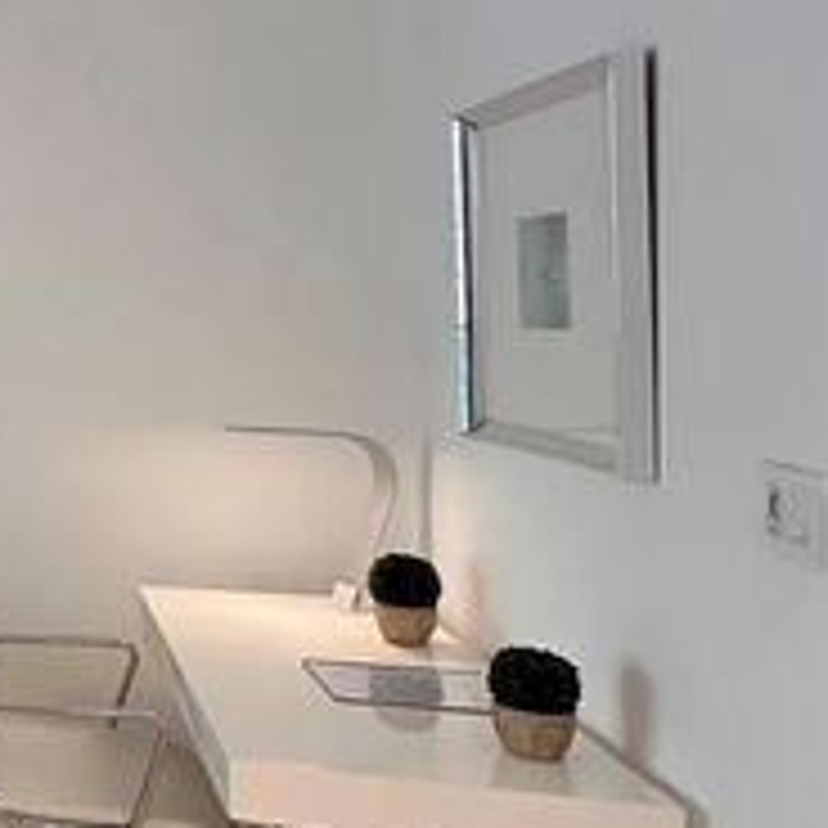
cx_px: -567
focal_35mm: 43
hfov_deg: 24.2
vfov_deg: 39.1
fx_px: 1164
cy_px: 351
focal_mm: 2.22
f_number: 2.2
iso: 160
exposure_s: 1/120
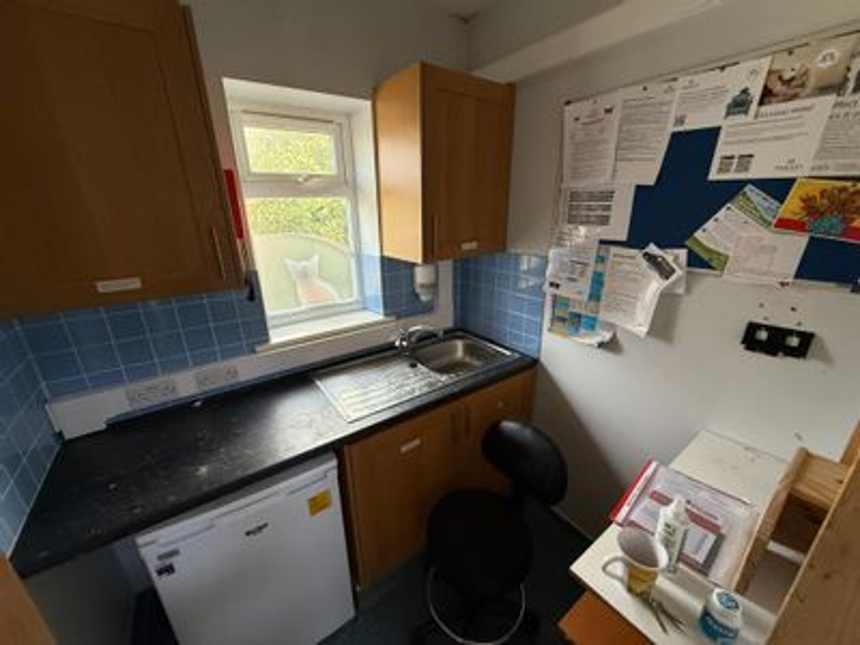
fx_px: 348
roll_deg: +1.9
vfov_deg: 85.7
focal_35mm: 14
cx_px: 430
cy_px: 322
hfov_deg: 102.1
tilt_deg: -19.6
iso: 250
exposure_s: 1/99
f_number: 2.2
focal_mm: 2.22
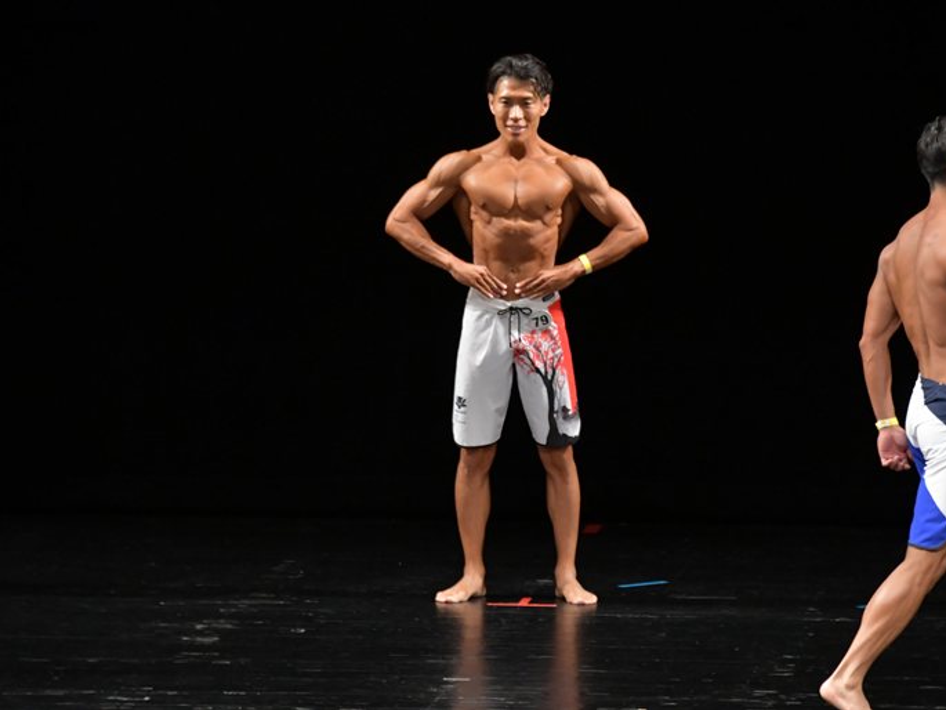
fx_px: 8473
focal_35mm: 310
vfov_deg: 4.8
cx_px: 524
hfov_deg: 6.4
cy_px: 355
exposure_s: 1/400
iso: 3200
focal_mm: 190
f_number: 5.6
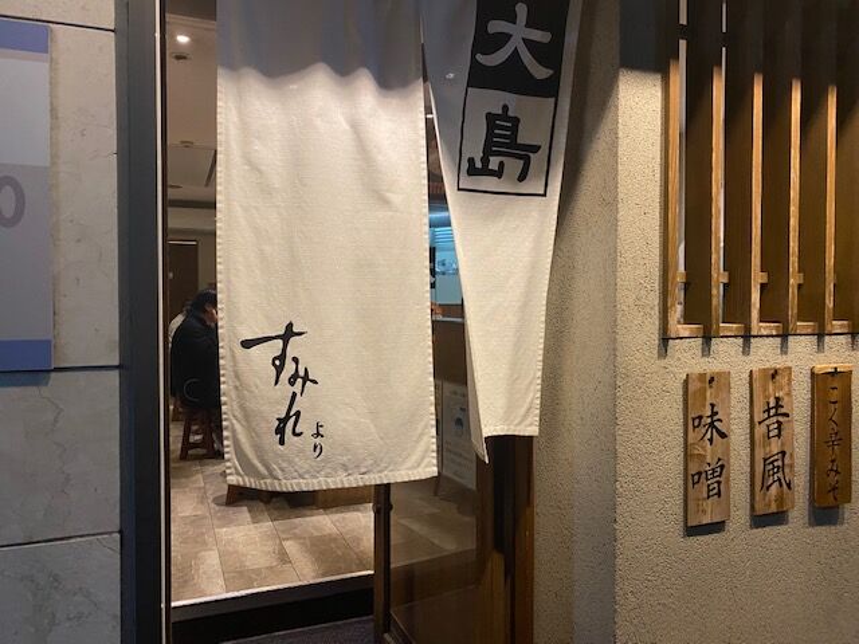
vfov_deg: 53.1
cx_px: 430
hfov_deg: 67.3
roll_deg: -1.1
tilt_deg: -1.0
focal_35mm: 26
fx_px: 645
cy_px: 322
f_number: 1.8
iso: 160
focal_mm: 4.25
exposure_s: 1/50
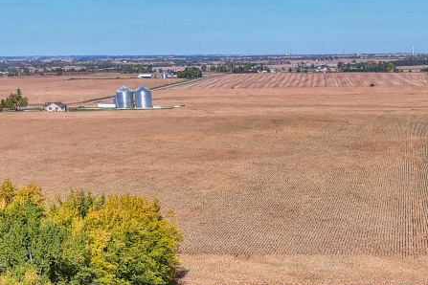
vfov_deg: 12.3
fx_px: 1248
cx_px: 408
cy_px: 443
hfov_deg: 19.0
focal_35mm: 105
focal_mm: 10.6
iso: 106
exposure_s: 1/1456
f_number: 2.8
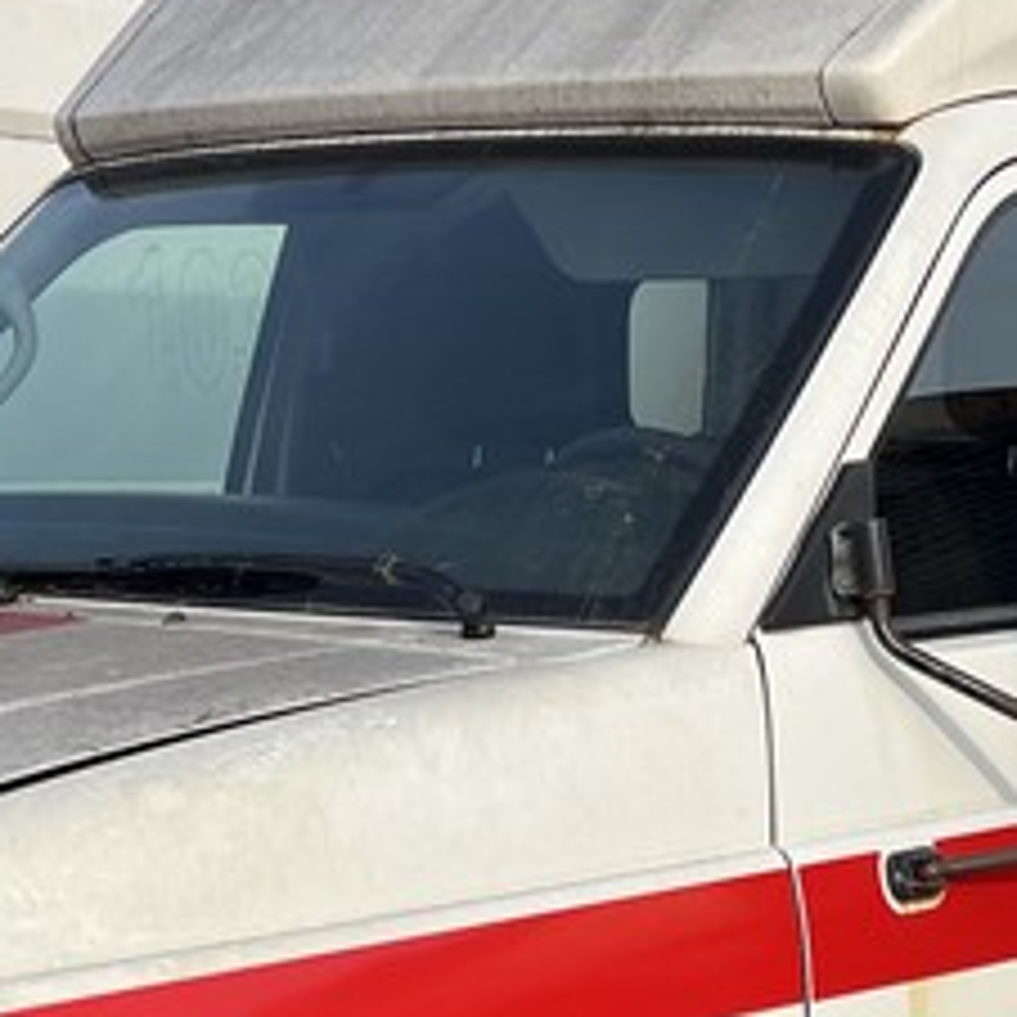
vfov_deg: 16.6
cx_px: 540
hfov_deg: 16.7
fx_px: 3457
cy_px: 873
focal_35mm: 104
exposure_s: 1/2404
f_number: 1.5
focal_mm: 5.7
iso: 50
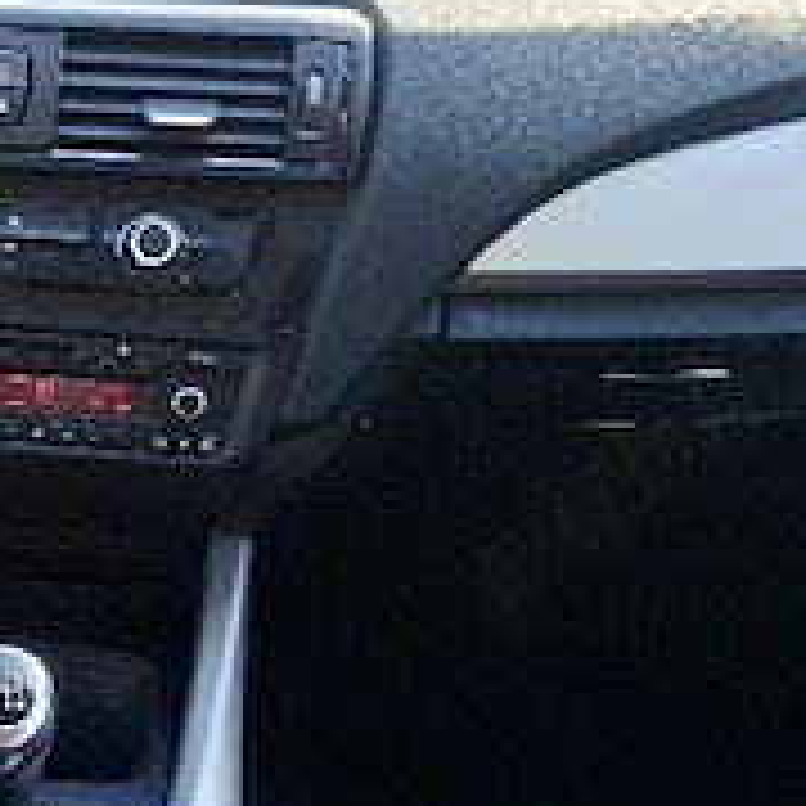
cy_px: 410
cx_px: -464
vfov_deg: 25.4
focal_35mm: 68
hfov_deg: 20.8
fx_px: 1791
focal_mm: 5.54
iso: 50
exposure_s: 1/154
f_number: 1.8
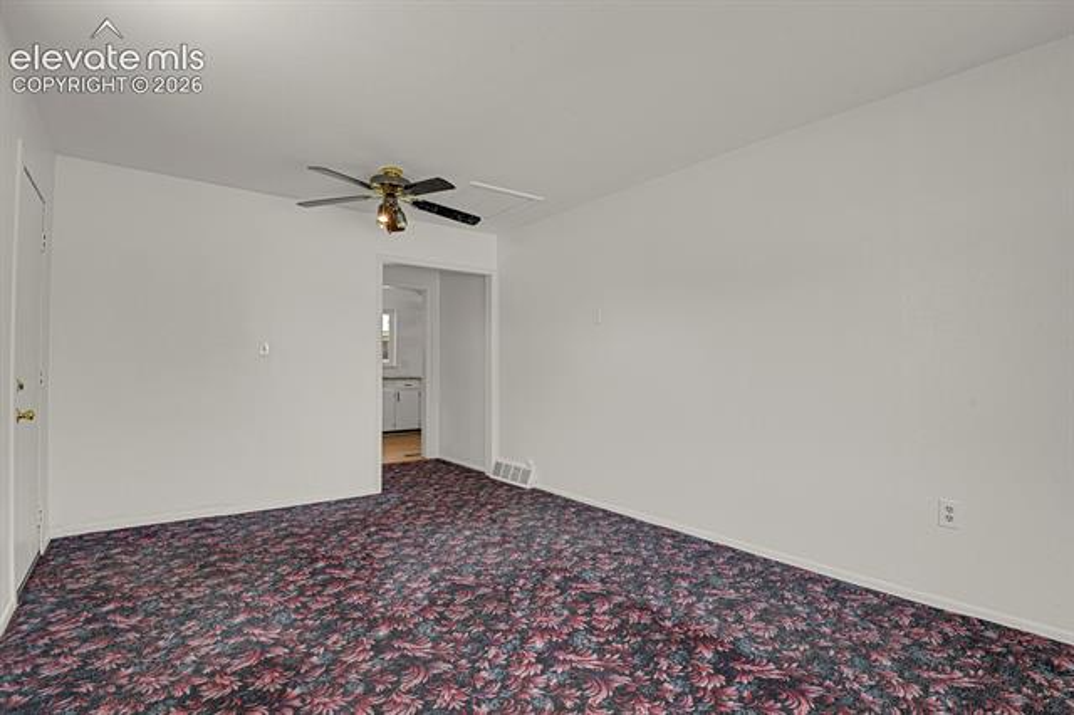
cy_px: 358
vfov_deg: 70.4
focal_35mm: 17
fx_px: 507
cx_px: 537
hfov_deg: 93.3
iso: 250
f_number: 8
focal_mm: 17
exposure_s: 1
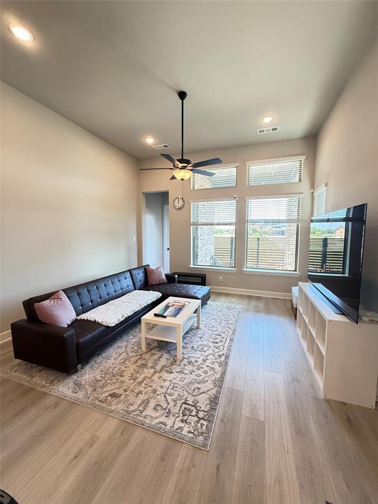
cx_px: 189
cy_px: 252
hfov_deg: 85.7
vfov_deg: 102.1
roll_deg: +0.8
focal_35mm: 14
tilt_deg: -5.5
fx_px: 204
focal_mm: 2.22
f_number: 2.2
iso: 500
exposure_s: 1/120
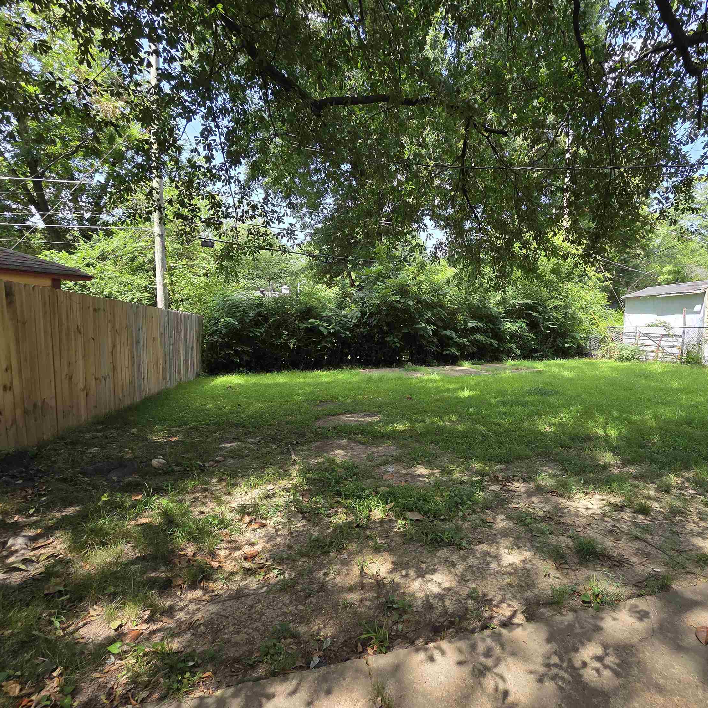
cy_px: 354
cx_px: 409
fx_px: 370
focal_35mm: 16
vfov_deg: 87.4
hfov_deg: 86.8
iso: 50
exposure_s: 1/372
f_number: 2.2
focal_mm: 2.2
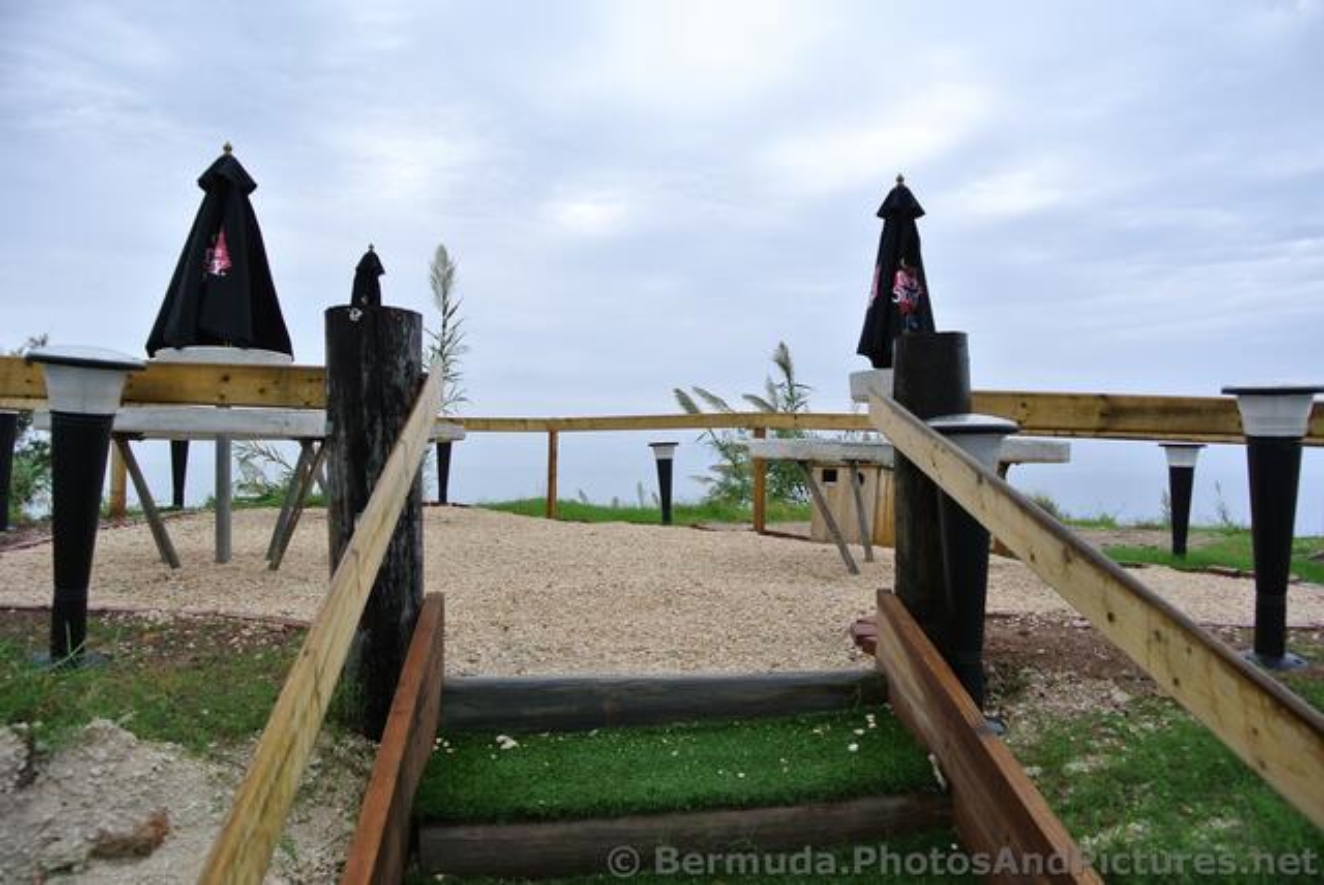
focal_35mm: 27
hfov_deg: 67.3
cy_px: 442
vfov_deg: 48.0
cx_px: 662
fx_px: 994
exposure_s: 1/320
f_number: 4
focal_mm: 10
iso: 100
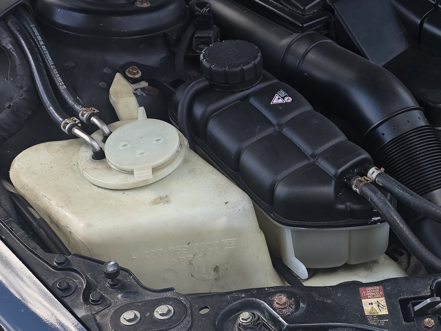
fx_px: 854
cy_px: 217
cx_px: 369
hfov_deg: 28.2
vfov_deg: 21.9
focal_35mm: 67
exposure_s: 1/120
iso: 16
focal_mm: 6.3
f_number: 1.7
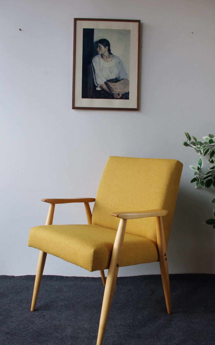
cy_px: 189
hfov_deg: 37.3
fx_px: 319
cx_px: 113
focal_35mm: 34
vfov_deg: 56.6
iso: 800
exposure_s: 1/50
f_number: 8
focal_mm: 20
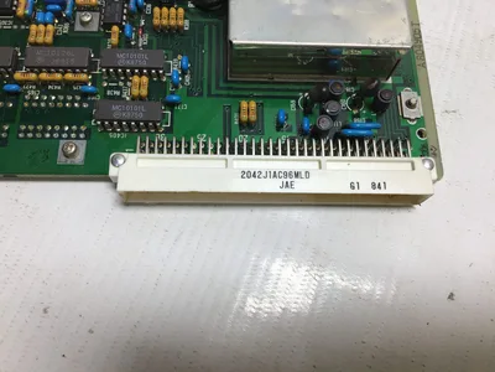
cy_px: 186
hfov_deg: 58.4
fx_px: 443
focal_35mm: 31
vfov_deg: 45.4
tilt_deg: -71.8
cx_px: 248
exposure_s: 1/120
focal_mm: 3.3
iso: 25
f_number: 2.4
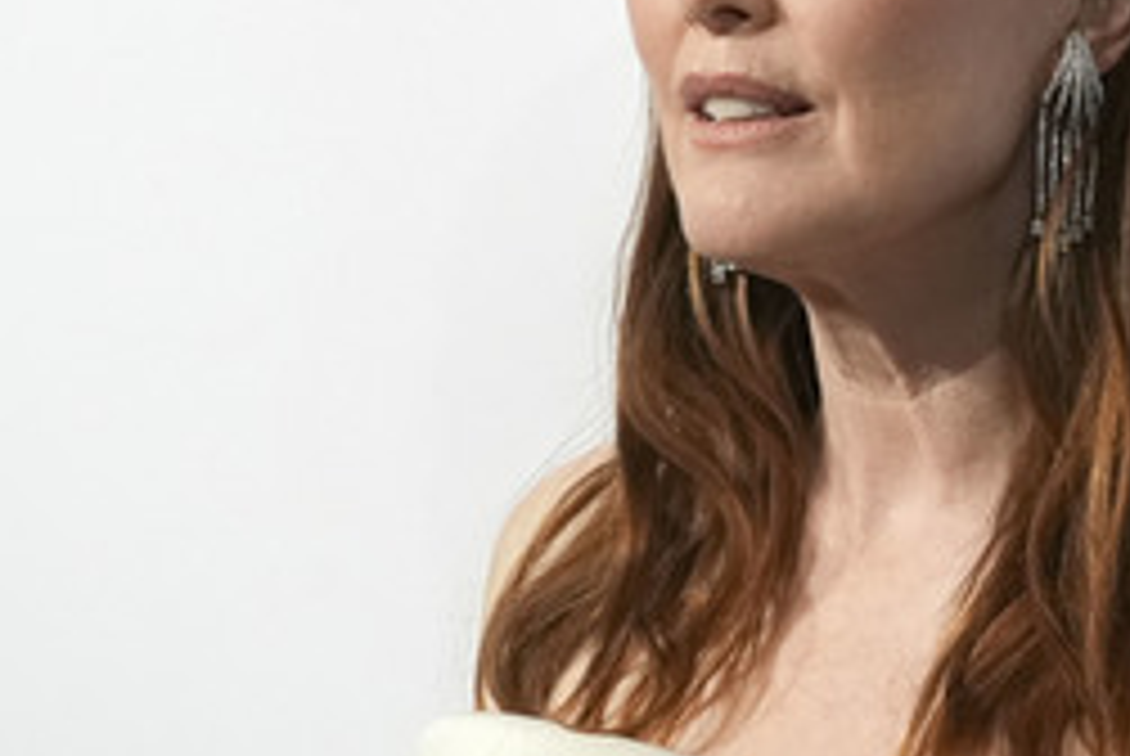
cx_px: 689
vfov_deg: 7.3
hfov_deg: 10.9
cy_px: 207
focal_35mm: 188
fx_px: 5908
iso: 8000
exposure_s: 1/400
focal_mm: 105
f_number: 5.6
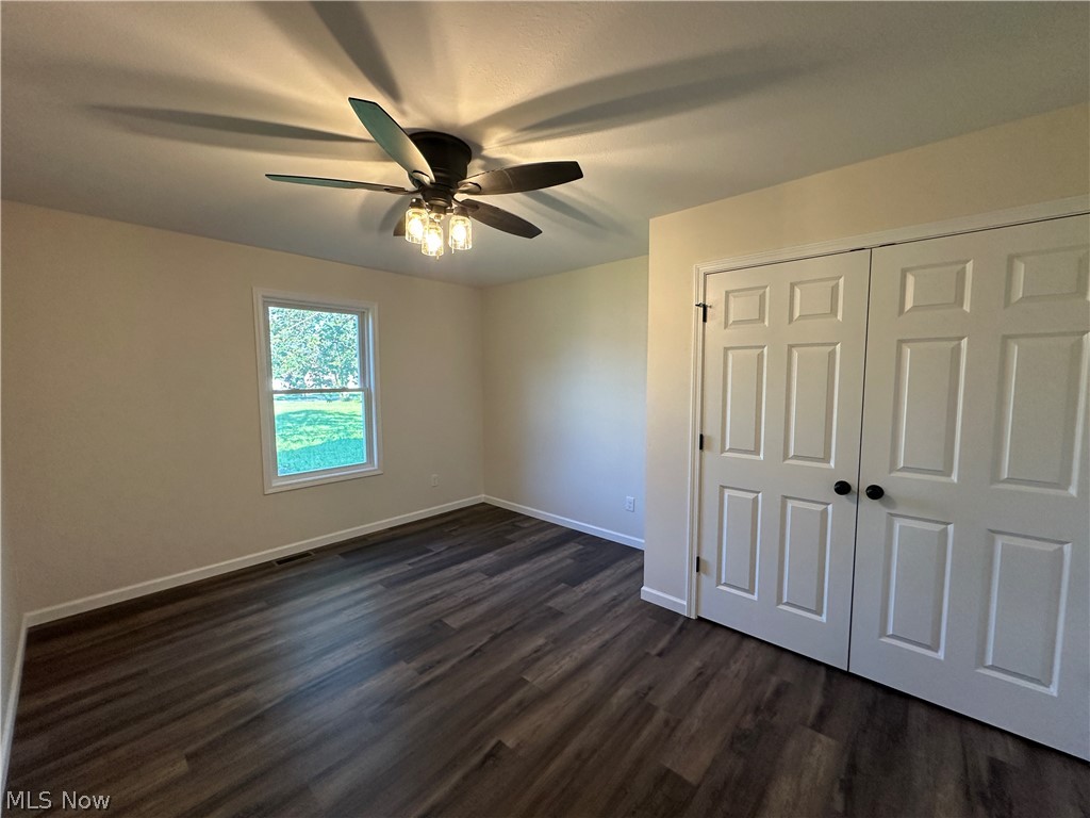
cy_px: 409
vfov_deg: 85.7
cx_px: 545
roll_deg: +0.0
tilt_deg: -3.7
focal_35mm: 14
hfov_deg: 102.1
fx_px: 441
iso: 250
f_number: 2.2
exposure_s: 1/120
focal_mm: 2.22
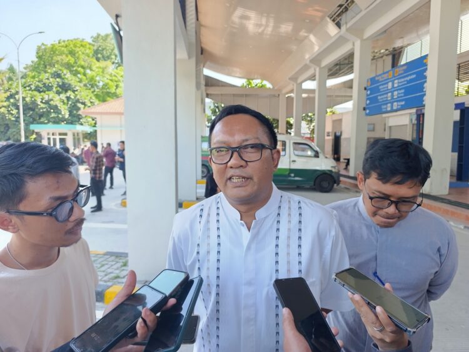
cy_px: 176
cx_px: 234
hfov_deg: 73.9
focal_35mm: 23
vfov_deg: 59.0
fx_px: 312
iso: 160
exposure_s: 1/100
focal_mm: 6.14
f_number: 1.6
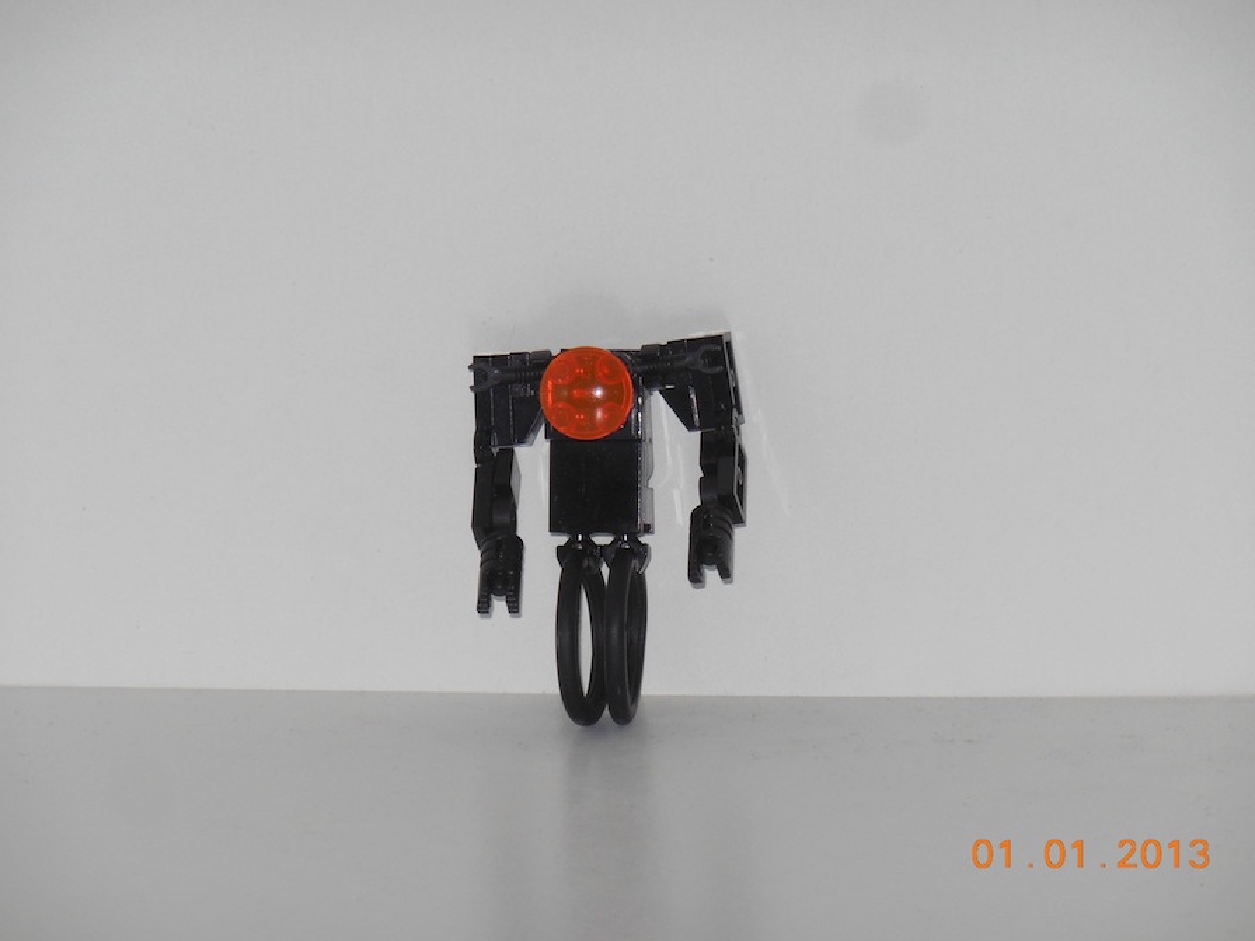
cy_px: 472
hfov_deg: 10.3
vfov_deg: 7.7
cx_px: 630
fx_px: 6960
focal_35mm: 192
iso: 200
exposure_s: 1/60
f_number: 5.6
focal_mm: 34
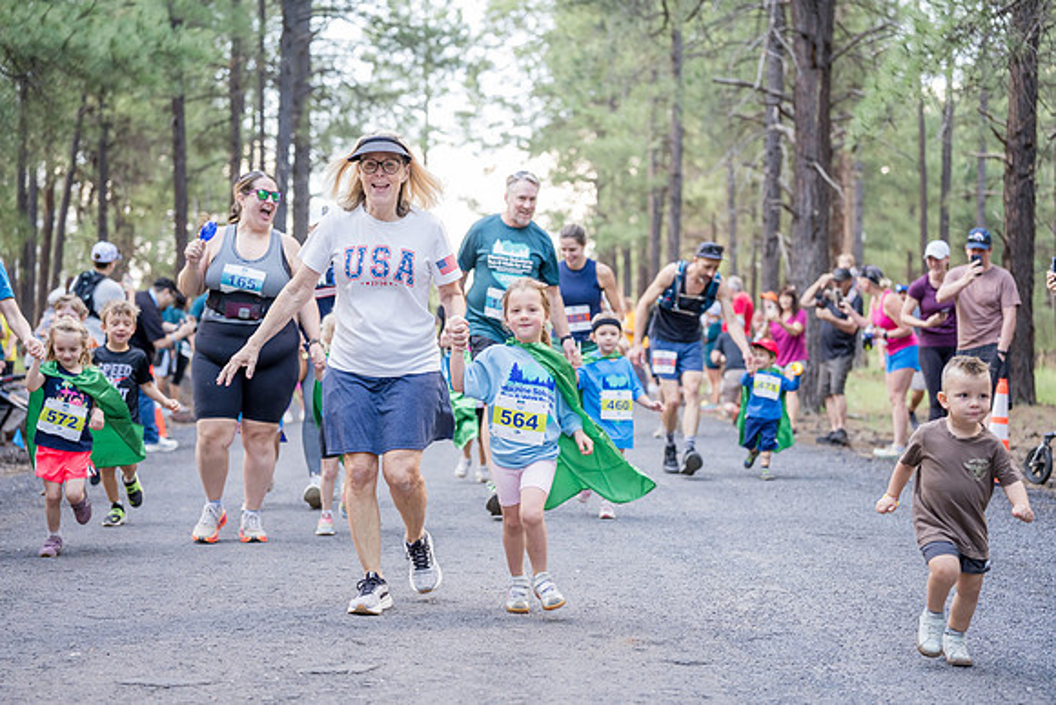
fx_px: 2054
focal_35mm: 70
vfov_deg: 19.5
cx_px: 528
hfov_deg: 28.8
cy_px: 352
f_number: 2.8
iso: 1250
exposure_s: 1/500
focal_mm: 70
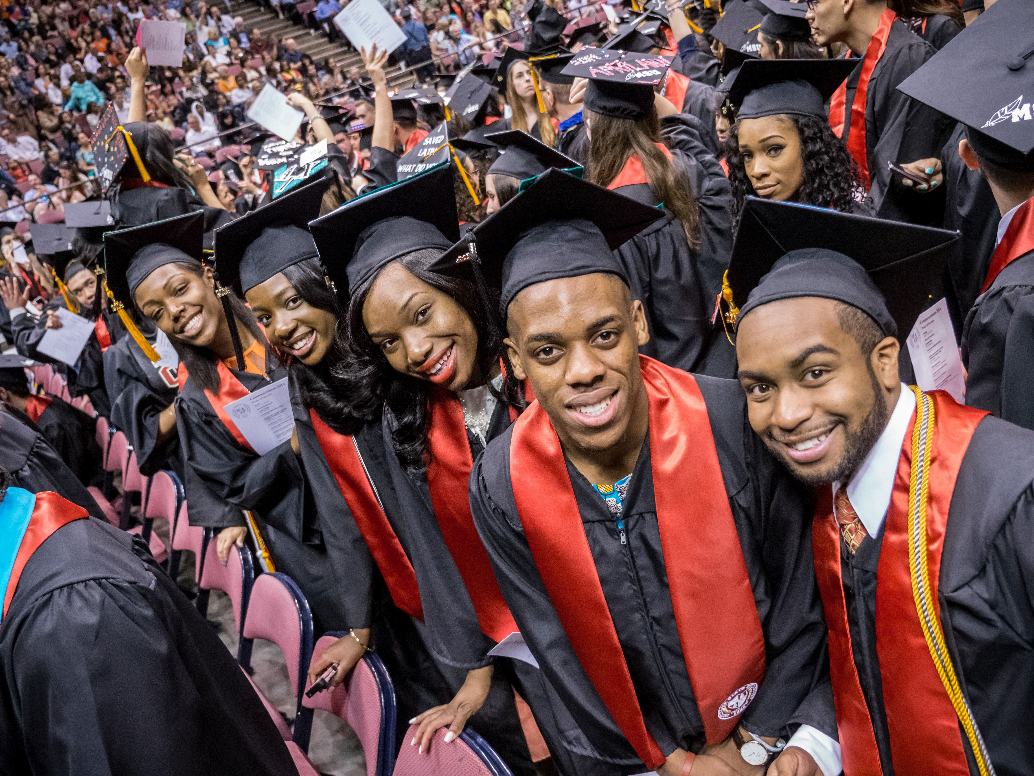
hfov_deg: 60.0
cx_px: 517
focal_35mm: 30
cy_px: 388
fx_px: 896
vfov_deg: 46.8
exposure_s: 1/250
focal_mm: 15
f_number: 2.8
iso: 2000
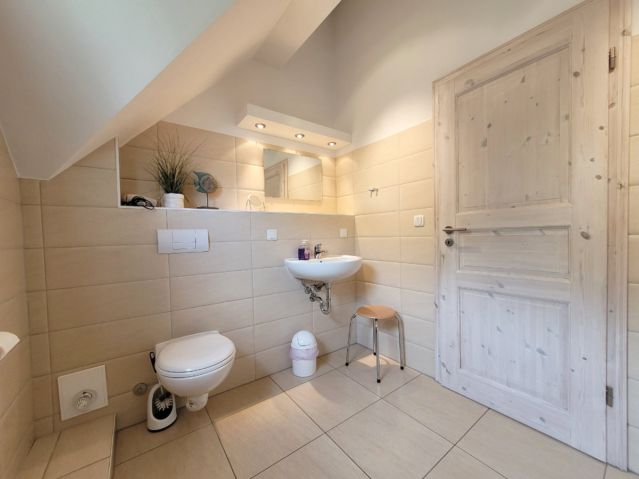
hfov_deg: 106.2
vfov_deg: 89.9
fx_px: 240
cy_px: 240
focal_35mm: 13
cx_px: 320
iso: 125
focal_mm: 1.7
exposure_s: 1/50
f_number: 2.2
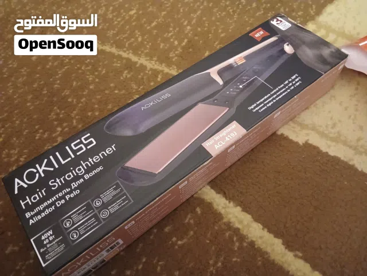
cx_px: 184
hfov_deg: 67.3
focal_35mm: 26
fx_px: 276
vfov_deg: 53.1
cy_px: 138
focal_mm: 3.98
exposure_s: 1/16.7
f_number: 1.8
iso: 2500
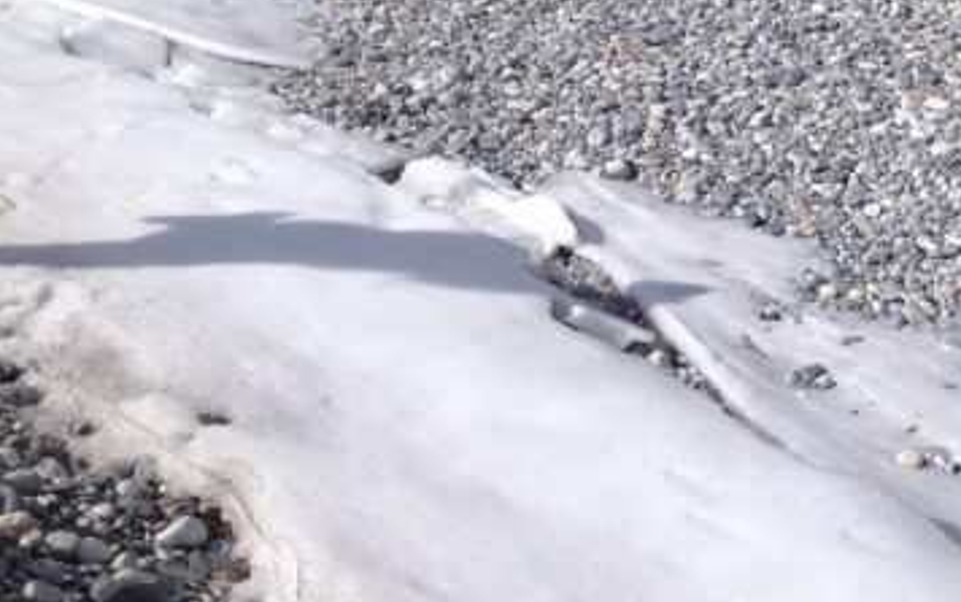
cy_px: -22
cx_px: 1031
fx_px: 2097
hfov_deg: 24.3
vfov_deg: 16.0
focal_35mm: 80
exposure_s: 1/3460
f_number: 2.4
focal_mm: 4.28
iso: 50
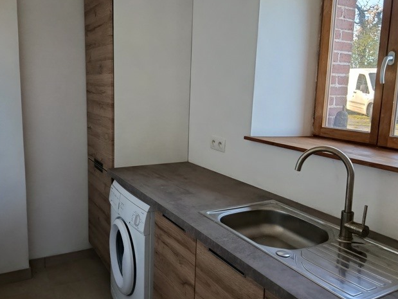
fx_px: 357
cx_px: 180
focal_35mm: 31
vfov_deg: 45.5
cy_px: 145
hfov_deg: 58.2
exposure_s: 1/100
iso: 429
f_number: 1.7
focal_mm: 5.24
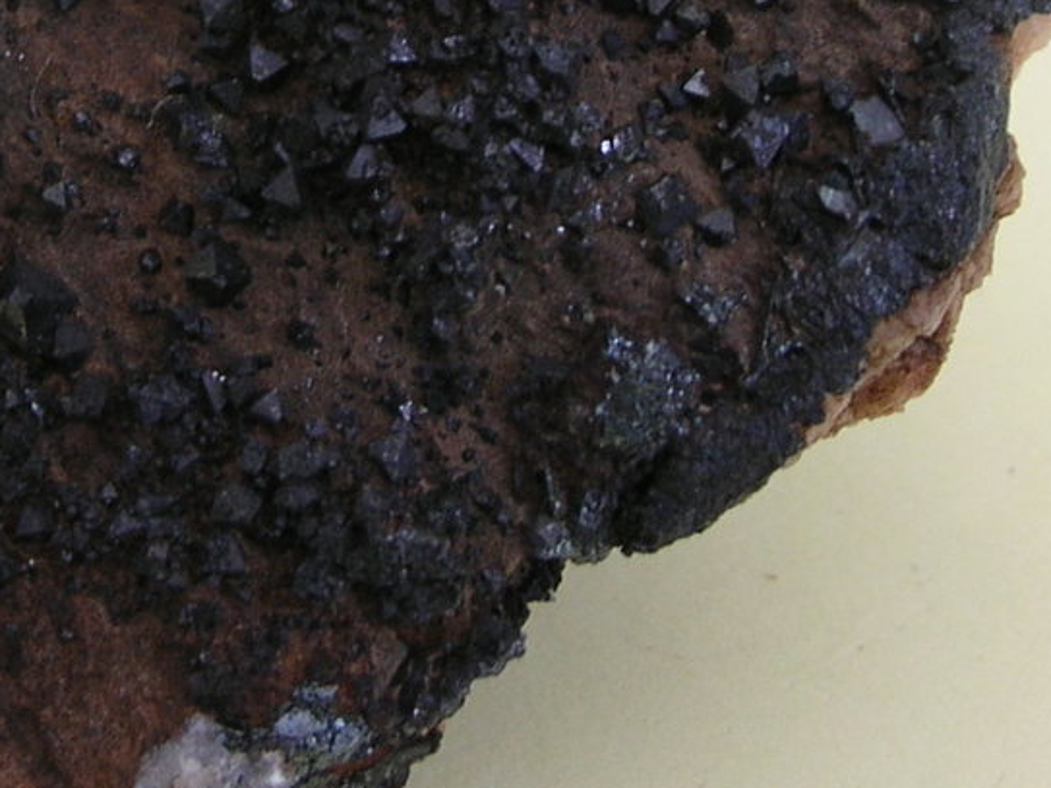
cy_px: -100
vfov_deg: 13.6
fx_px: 3218
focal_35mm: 106
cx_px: 306
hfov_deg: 18.5
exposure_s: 1/7.7
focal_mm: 6
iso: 50
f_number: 2.7
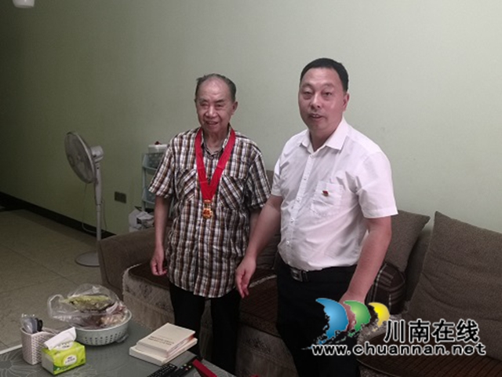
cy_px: 188
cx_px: 251
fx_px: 508
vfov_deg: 40.7
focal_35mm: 35
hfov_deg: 52.6
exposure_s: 1/33.3
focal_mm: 3.95
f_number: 1.6
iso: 250
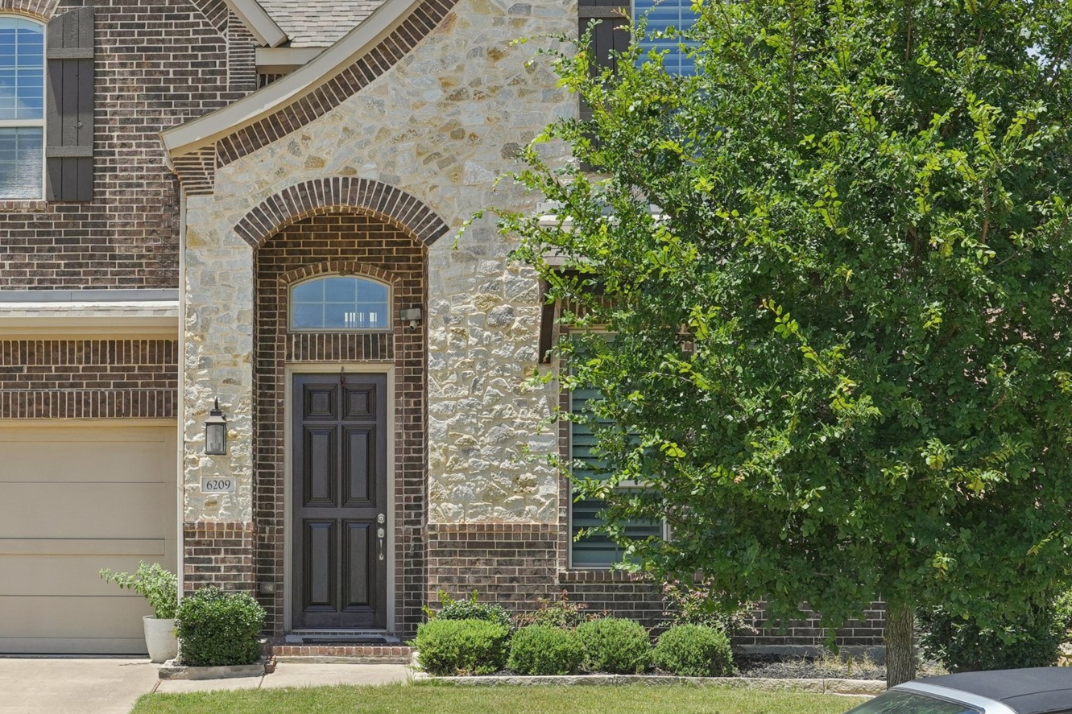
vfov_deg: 21.7
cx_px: 287
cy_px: 175
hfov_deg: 31.9
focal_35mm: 62
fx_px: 1846
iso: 400
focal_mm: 38
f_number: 8
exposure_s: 1/640
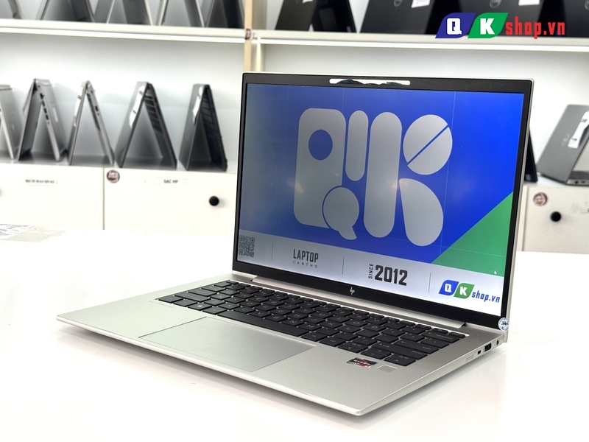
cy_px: 221
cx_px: 294
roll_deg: -1.4
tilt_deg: -10.0
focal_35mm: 48
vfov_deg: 30.3
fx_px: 817
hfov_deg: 39.7
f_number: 1.78
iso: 64
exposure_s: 1/157
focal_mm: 6.76
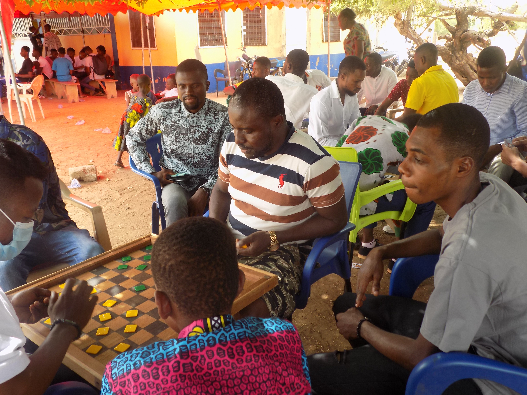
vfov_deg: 46.8
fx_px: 457
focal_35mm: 30
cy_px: 198
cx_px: 264
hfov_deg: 60.0
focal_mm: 5.3
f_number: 3.3
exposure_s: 1/50
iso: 80
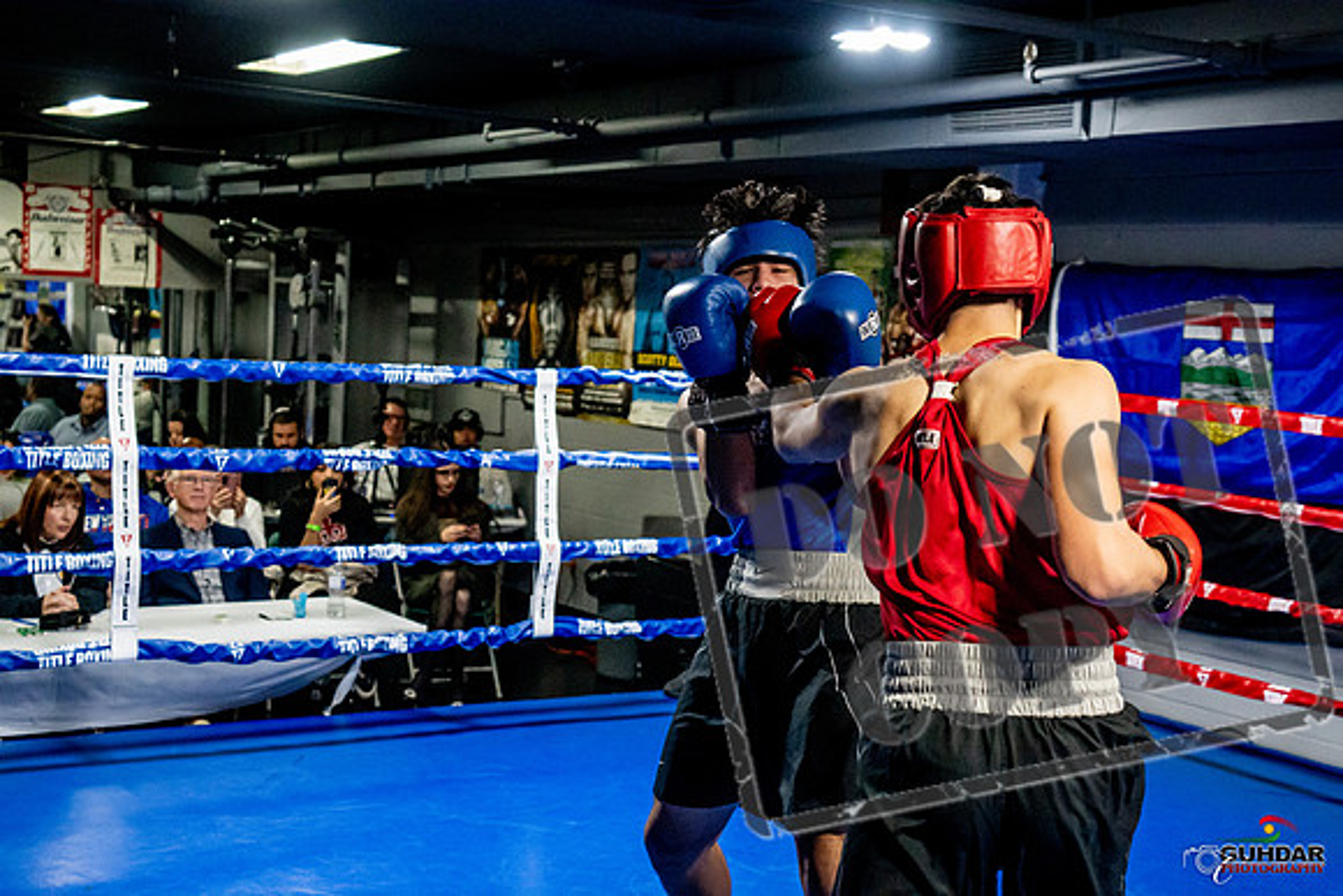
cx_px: 672
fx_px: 1940
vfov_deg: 26.0
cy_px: 448
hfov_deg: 38.2
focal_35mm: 52
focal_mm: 35
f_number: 2.8
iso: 5000
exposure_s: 1/800
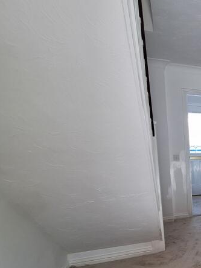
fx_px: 232
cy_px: 174
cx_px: 289
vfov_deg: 58.9
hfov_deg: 30.5
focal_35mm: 30
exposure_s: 1/50
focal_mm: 1.74
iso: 40
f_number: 2.2
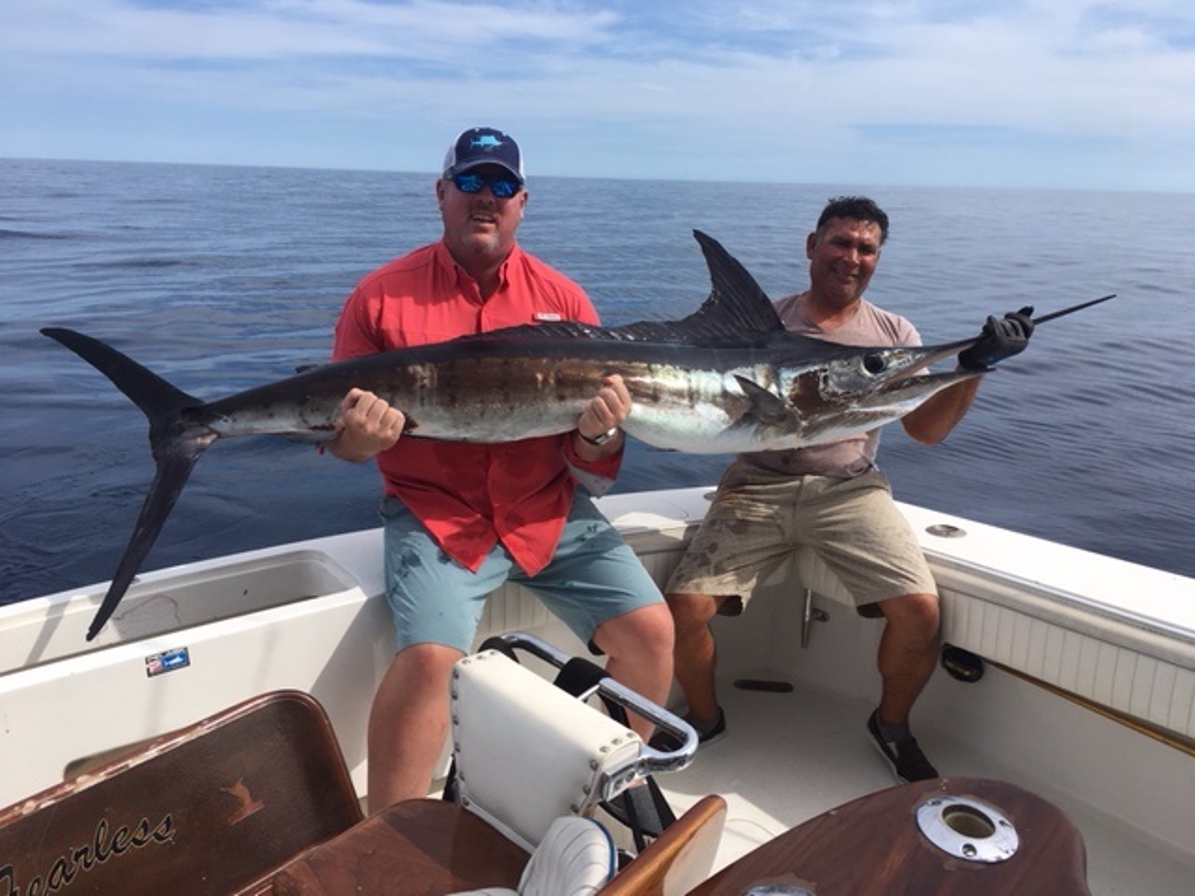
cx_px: 598
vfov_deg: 48.2
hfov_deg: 61.7
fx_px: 1001
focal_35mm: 29
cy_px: 448
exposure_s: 1/2137
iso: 25
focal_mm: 4.15
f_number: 2.2
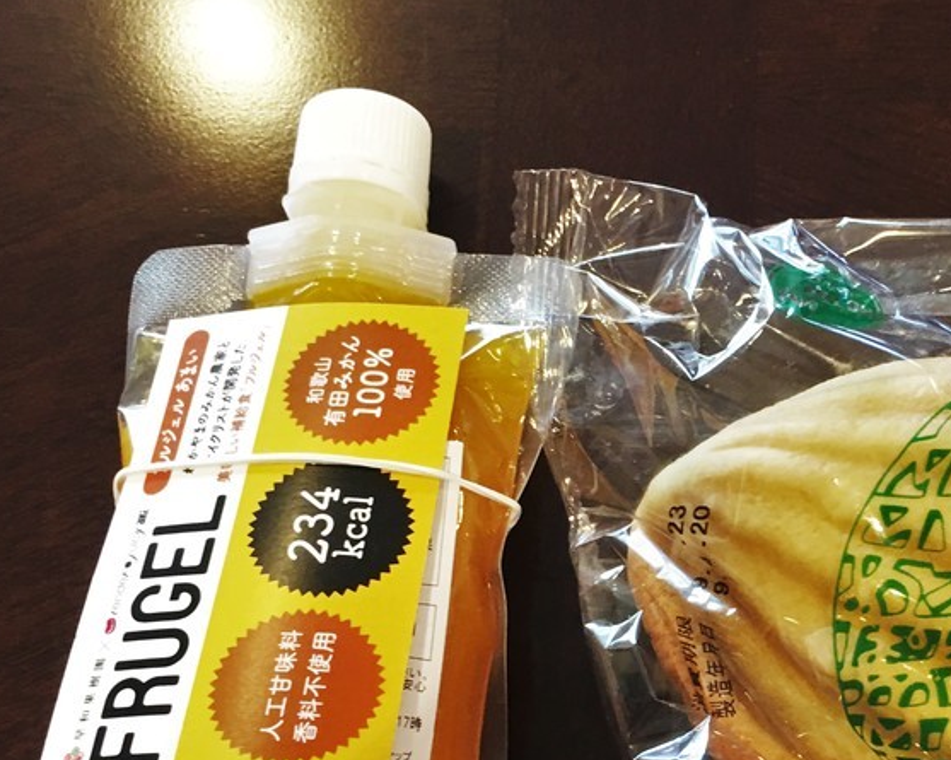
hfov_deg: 30.1
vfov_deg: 24.8
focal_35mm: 61
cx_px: 784
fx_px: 1716
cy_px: 533
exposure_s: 1/15
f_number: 2.2
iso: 32
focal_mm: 4.15
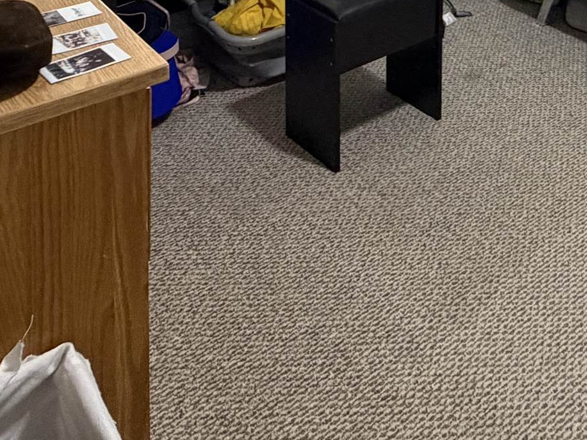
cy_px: -265
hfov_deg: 37.2
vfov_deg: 22.6
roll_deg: -1.2
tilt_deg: -4.6
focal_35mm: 49
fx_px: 831
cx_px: 487
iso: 400
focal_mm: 2.22
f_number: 2.2
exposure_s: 1/60
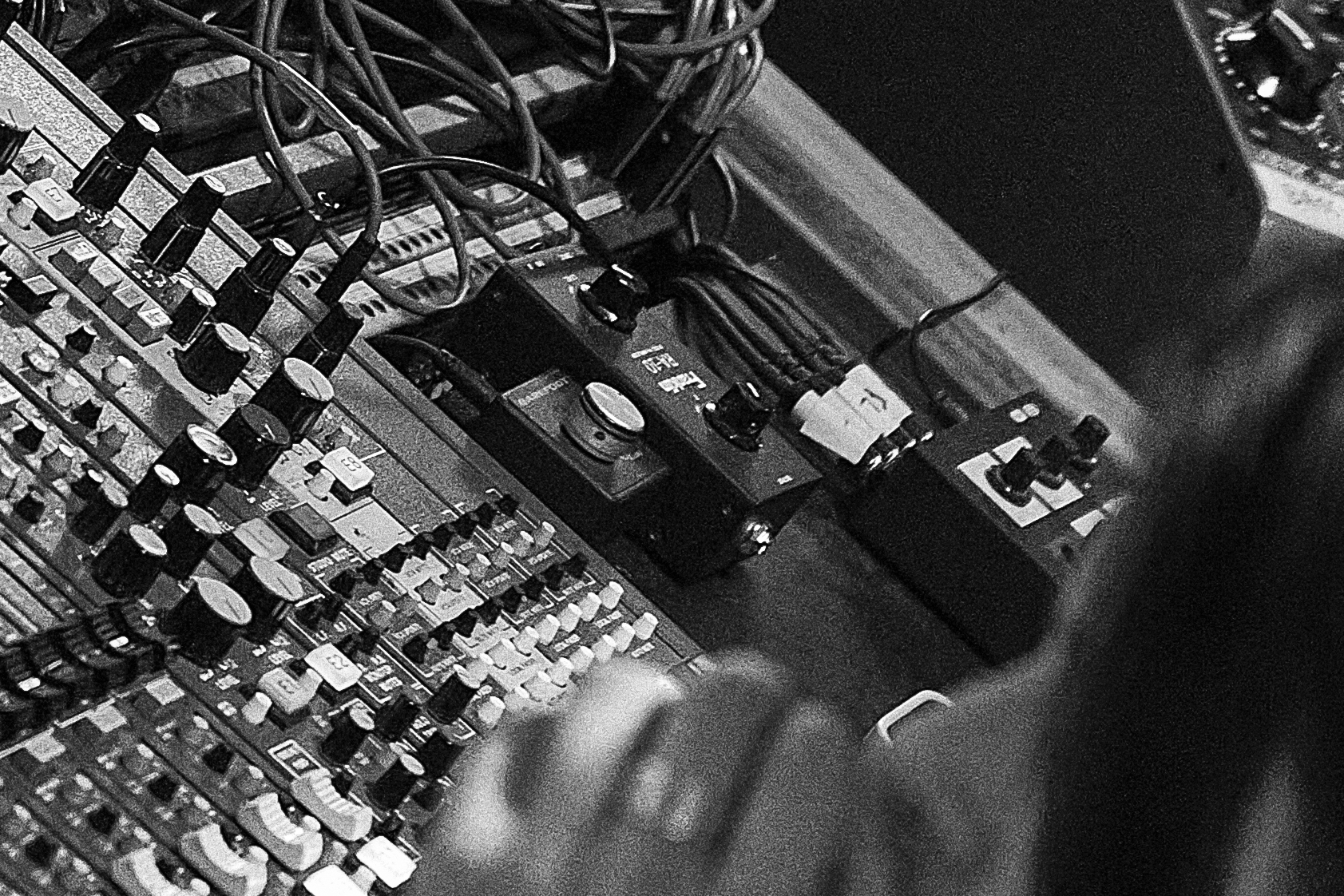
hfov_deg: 12.7
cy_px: 1448
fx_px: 5824
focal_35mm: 156
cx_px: 1855
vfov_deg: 8.5
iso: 3200
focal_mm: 45
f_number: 2.8
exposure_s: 1/100
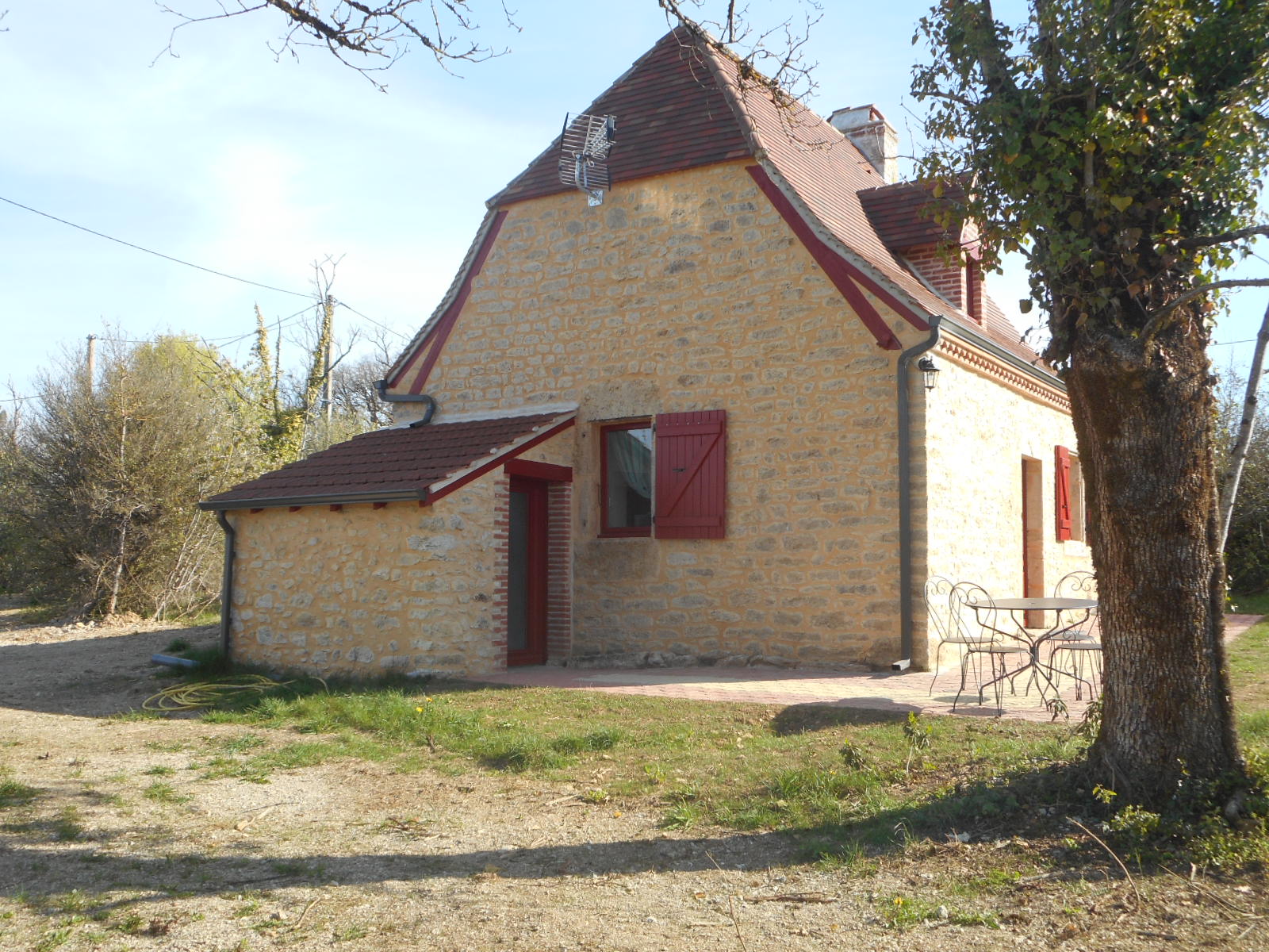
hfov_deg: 54.0
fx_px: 1246
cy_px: 476
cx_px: 634
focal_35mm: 34
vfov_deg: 41.8
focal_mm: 6
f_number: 4.2
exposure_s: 1/320
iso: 80
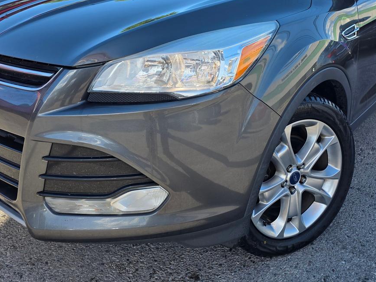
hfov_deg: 54.0
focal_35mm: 34
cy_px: 88
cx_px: 194
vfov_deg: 41.1
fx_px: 369
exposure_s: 1/2145
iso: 80
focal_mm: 6.3
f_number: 1.7
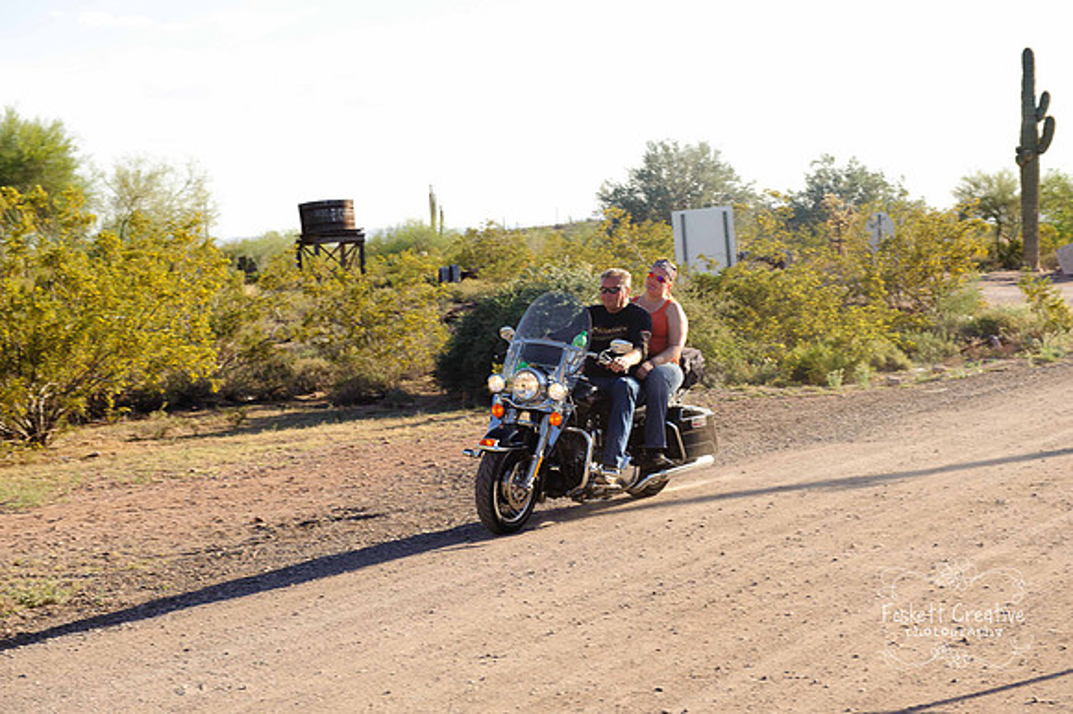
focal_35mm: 58
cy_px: 357
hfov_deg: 34.5
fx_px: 1728
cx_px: 536
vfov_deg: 23.4
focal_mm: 58
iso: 200
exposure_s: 1/250
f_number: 8
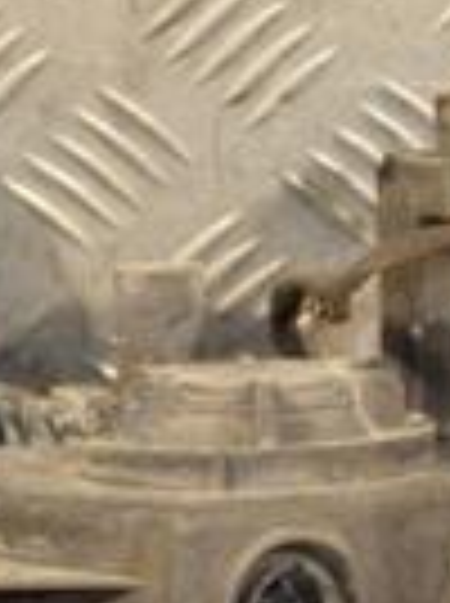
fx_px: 3932
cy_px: 441
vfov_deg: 8.8
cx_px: 63
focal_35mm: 226
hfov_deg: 6.5
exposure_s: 1/160
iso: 800
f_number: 5
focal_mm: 35
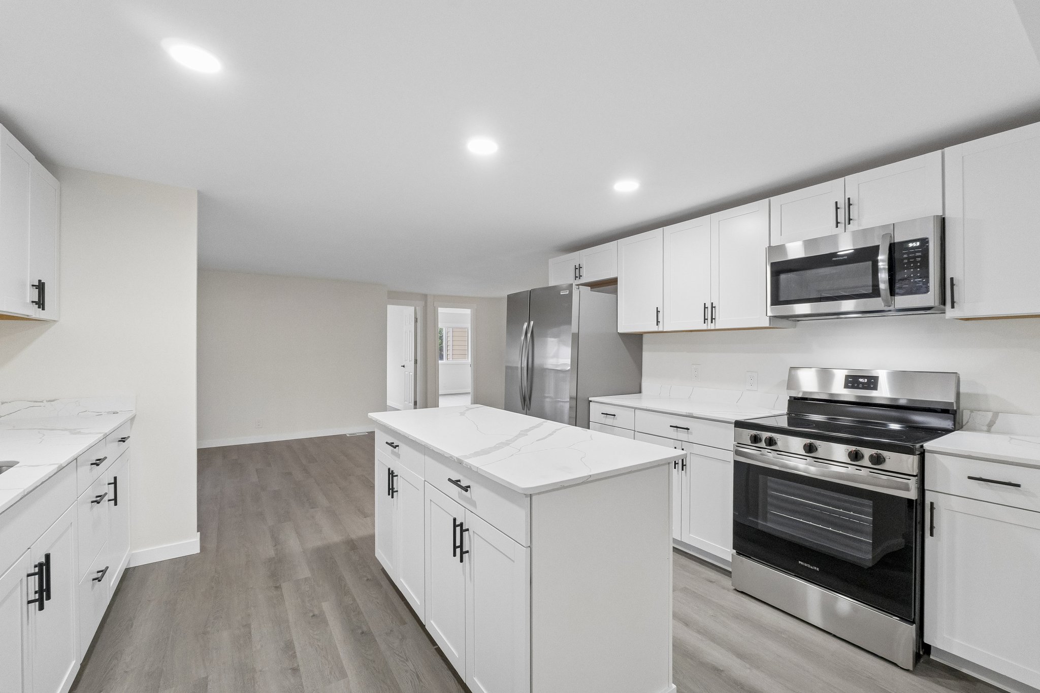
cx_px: 520
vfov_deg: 77.3
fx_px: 433
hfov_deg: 100.4
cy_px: 346
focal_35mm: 15
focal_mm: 10
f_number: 8
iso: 1250
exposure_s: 1/30
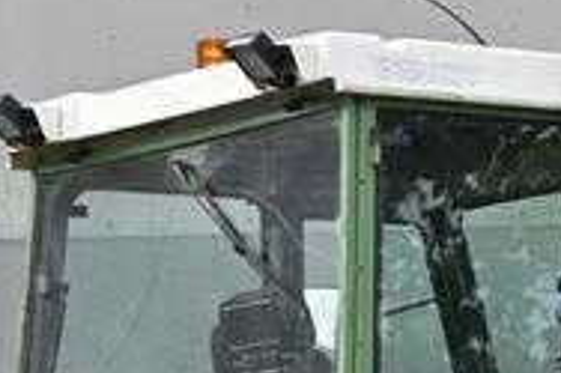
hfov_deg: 7.8
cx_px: 1143
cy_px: 724
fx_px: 3939
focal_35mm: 253
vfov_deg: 5.3
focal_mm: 48
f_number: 5
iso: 200
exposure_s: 1/250
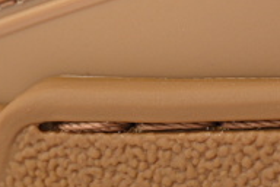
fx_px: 2691
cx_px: 281
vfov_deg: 3.9
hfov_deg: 5.9
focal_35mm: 346
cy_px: -176
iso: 400
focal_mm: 83
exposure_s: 1/100
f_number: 10
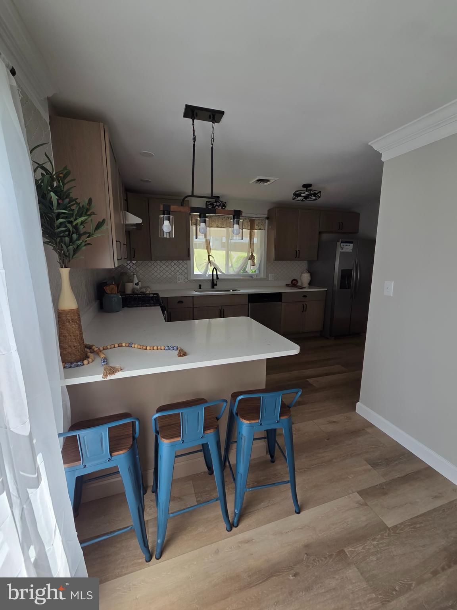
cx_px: 228
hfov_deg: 89.9
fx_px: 229
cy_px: 305
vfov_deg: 106.2
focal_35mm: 13
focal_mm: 2.2
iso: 50
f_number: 2.2
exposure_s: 1/227
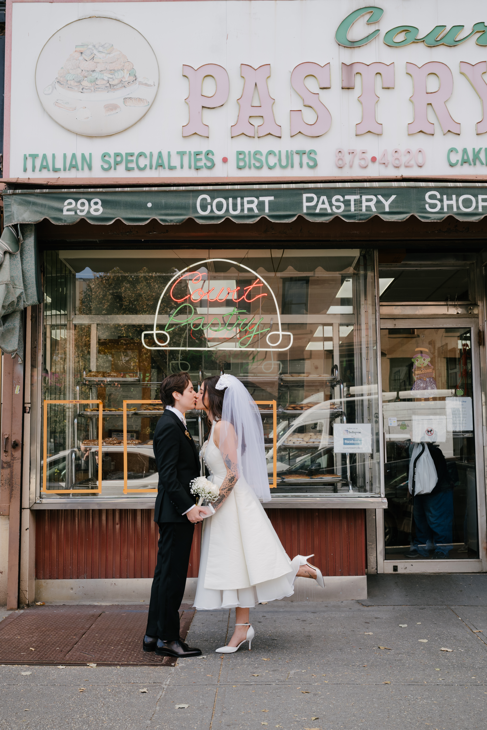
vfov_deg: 47.4
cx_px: 244
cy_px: 365
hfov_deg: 32.7
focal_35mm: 41
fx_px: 831
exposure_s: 1/200
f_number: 5.6
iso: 200
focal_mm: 41
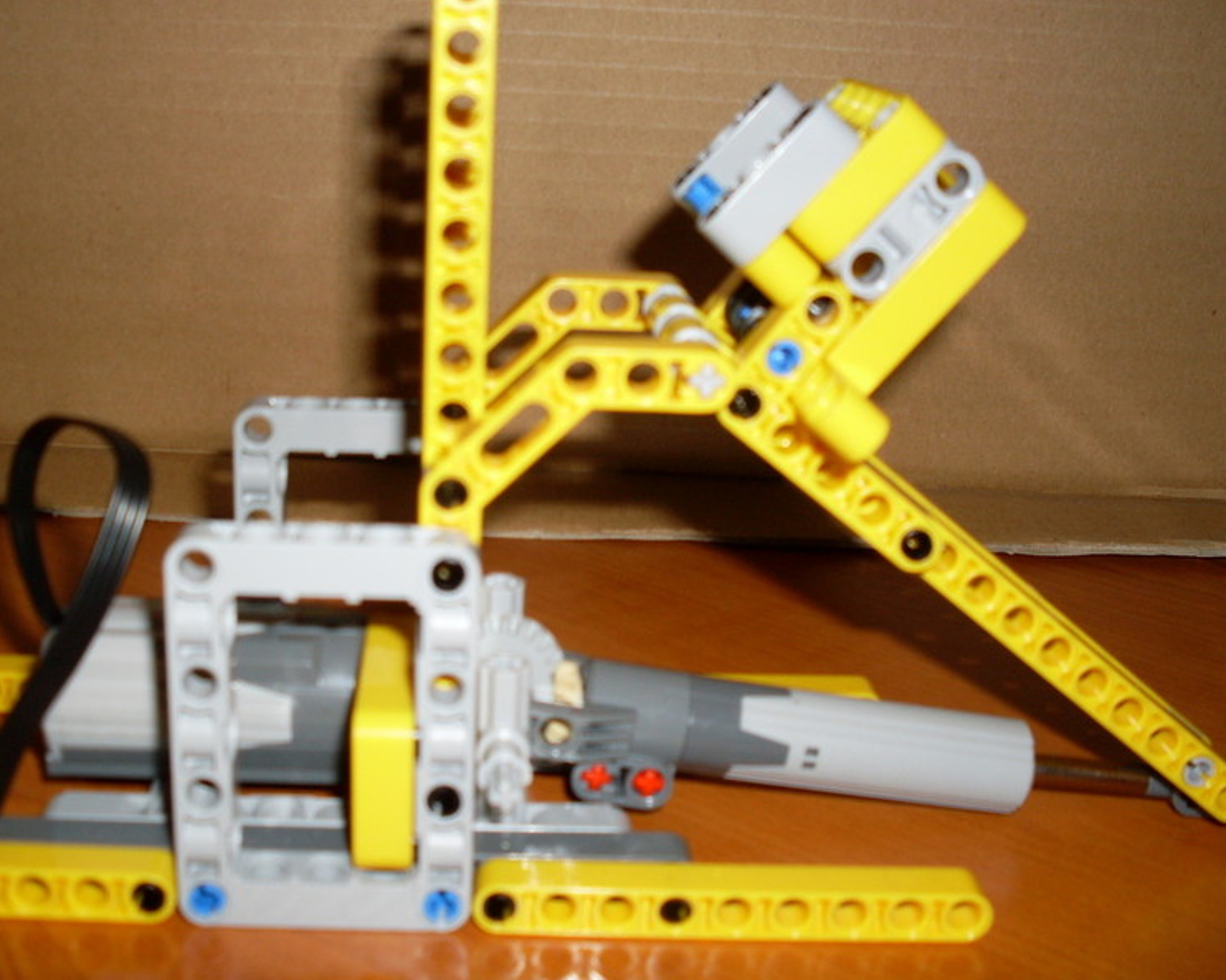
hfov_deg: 41.1
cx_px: 542
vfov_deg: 33.4
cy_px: 467
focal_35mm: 45
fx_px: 1632
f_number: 2.8
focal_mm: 6.3
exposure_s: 1/45
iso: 100
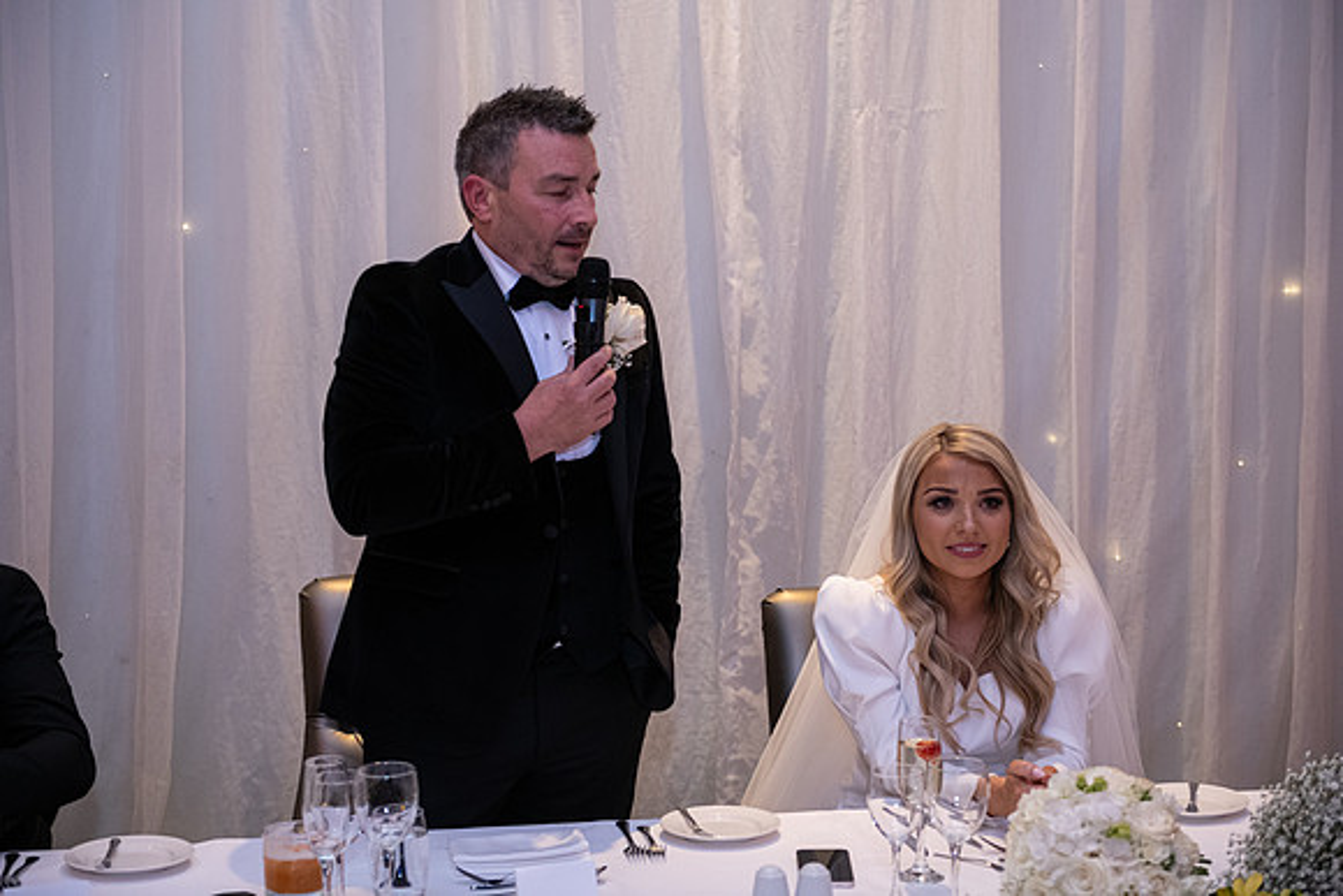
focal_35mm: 62
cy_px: 448
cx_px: 672
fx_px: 2313
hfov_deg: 32.4
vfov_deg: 21.9
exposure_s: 1/160
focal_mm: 62
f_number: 3.5
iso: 1250
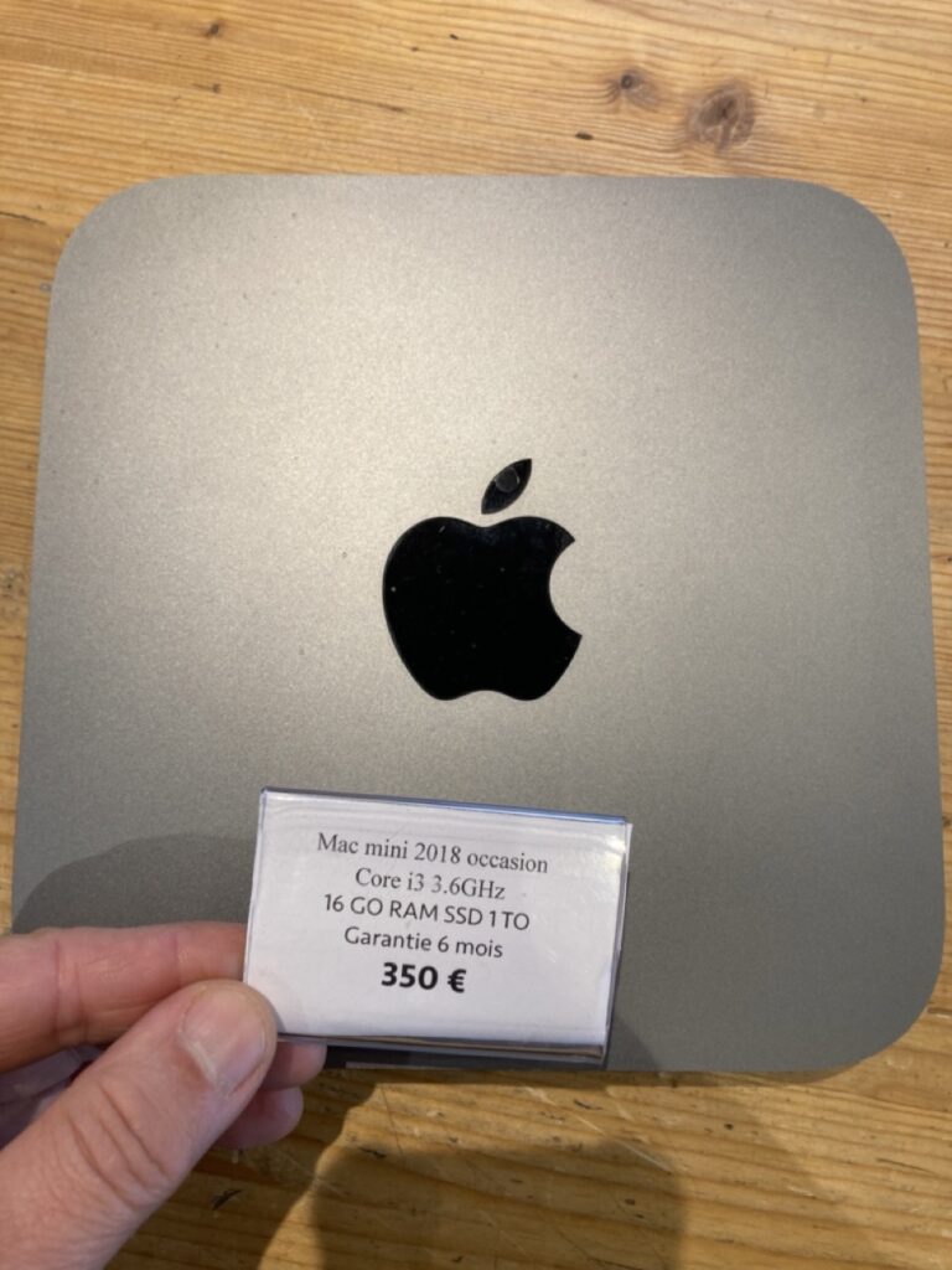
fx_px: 1027
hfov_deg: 49.7
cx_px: 476
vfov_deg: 63.4
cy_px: 635
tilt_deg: -80.9
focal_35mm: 28
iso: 50
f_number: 1.8
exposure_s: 1/50
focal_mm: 3.99
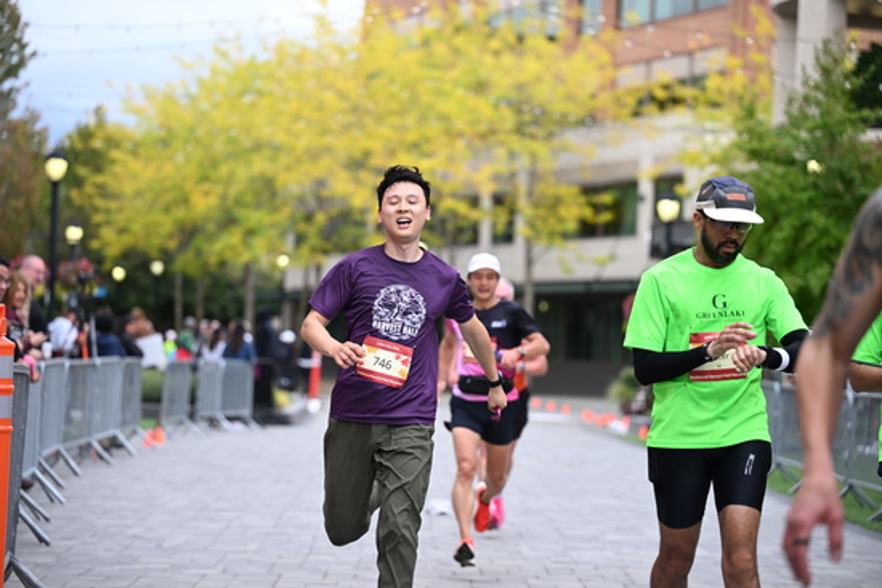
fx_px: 2696
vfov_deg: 12.5
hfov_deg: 18.6
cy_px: 294
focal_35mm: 110
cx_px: 441
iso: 640
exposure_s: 1/2000
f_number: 2.8
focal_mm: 110
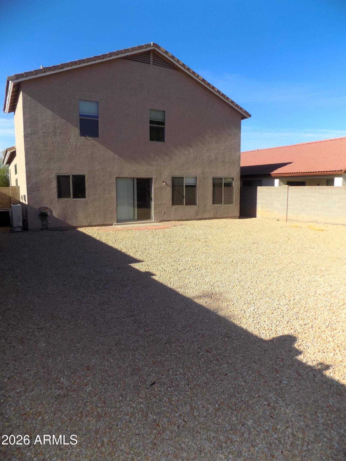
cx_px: 173
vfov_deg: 73.9
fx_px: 307
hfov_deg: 58.9
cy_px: 230
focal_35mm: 23
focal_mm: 4
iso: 80
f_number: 3.1
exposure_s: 1/1000
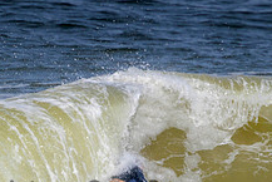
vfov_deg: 0.6
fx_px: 16141
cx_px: 139
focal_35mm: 2135
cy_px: 189
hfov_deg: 1.0
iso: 400
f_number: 11
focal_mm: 800
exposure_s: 1/2000
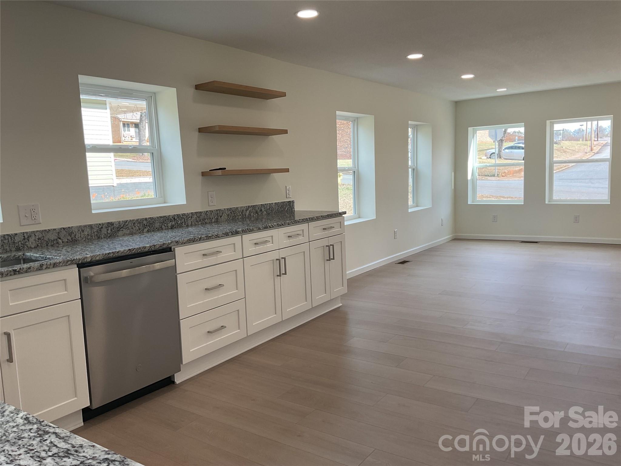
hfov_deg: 61.7
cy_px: 233
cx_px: 310
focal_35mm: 29
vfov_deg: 48.2
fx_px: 520
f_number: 1.8
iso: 25
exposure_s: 1/120
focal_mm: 3
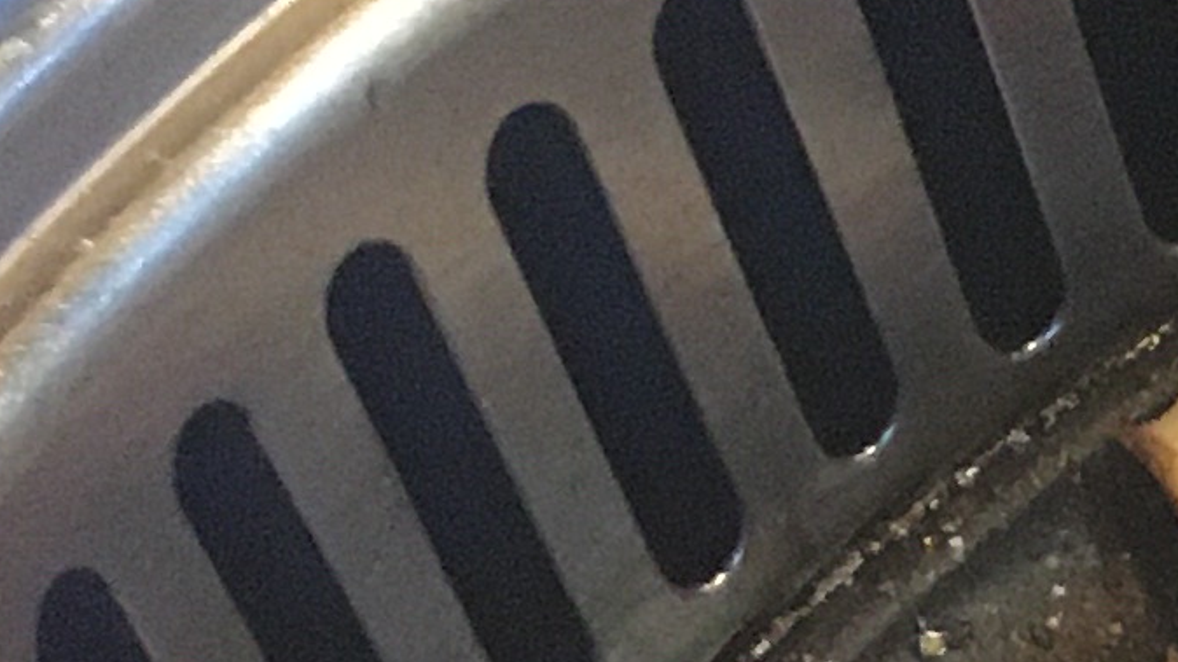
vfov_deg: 5.9
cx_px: 3420
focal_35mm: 189
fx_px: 5903
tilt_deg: -55.1
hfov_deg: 9.3
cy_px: 2000
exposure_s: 1/20
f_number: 2.2
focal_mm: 4.15
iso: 200
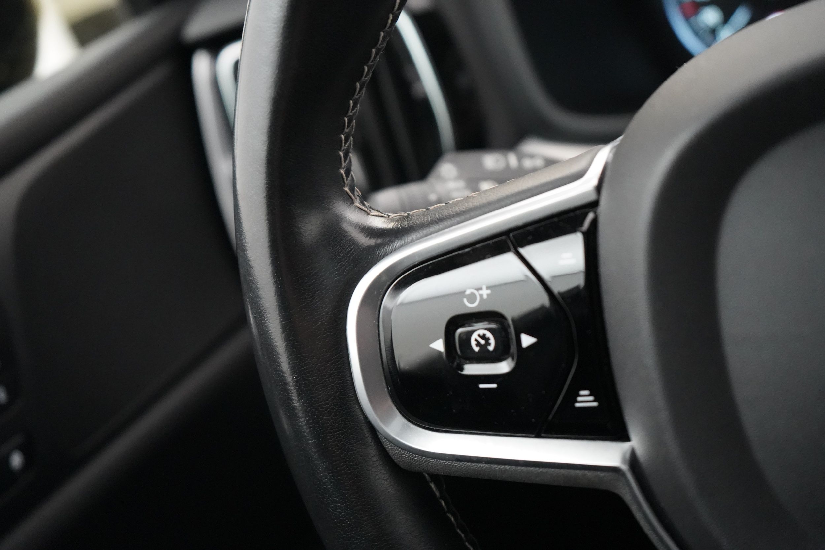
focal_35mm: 42
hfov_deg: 46.4
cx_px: 412
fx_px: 962
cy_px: 275
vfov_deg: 31.9
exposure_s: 1/100
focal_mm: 42
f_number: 4.5
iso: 12800
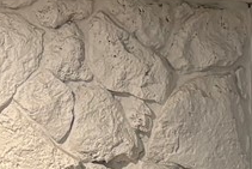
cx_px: 275
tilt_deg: -8.5
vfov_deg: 6.2
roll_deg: +0.1
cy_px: 512
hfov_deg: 9.9
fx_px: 1436
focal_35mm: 205
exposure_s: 1/60
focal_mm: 5.96
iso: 125
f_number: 1.6
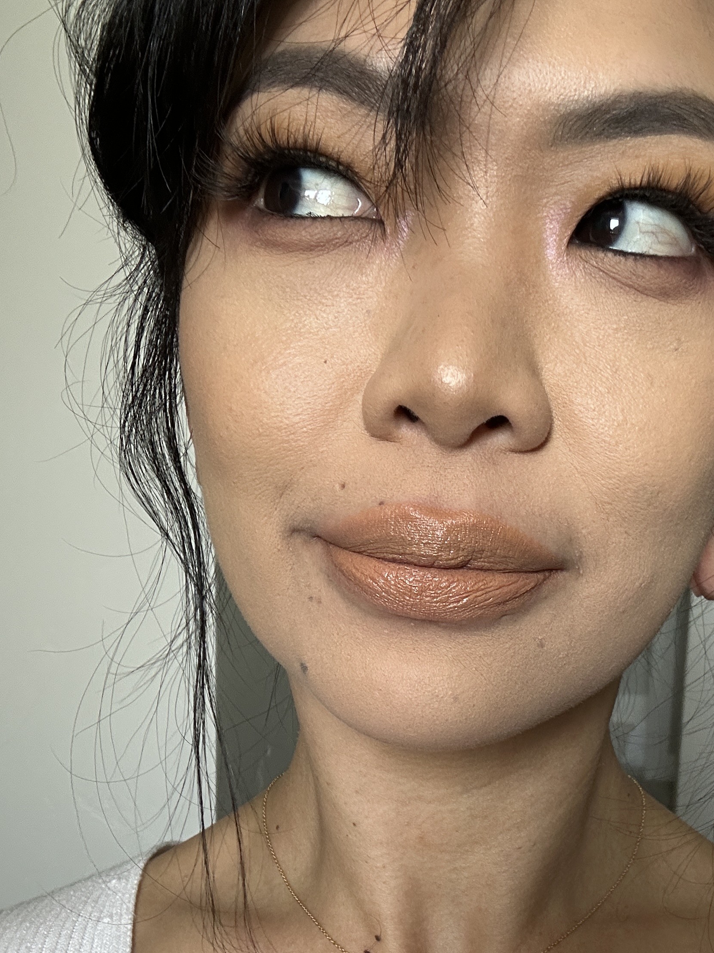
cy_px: 666
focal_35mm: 42
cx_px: 478
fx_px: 1155
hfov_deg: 34.0
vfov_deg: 43.9
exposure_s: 1/60
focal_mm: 2.69
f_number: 1.9
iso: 100
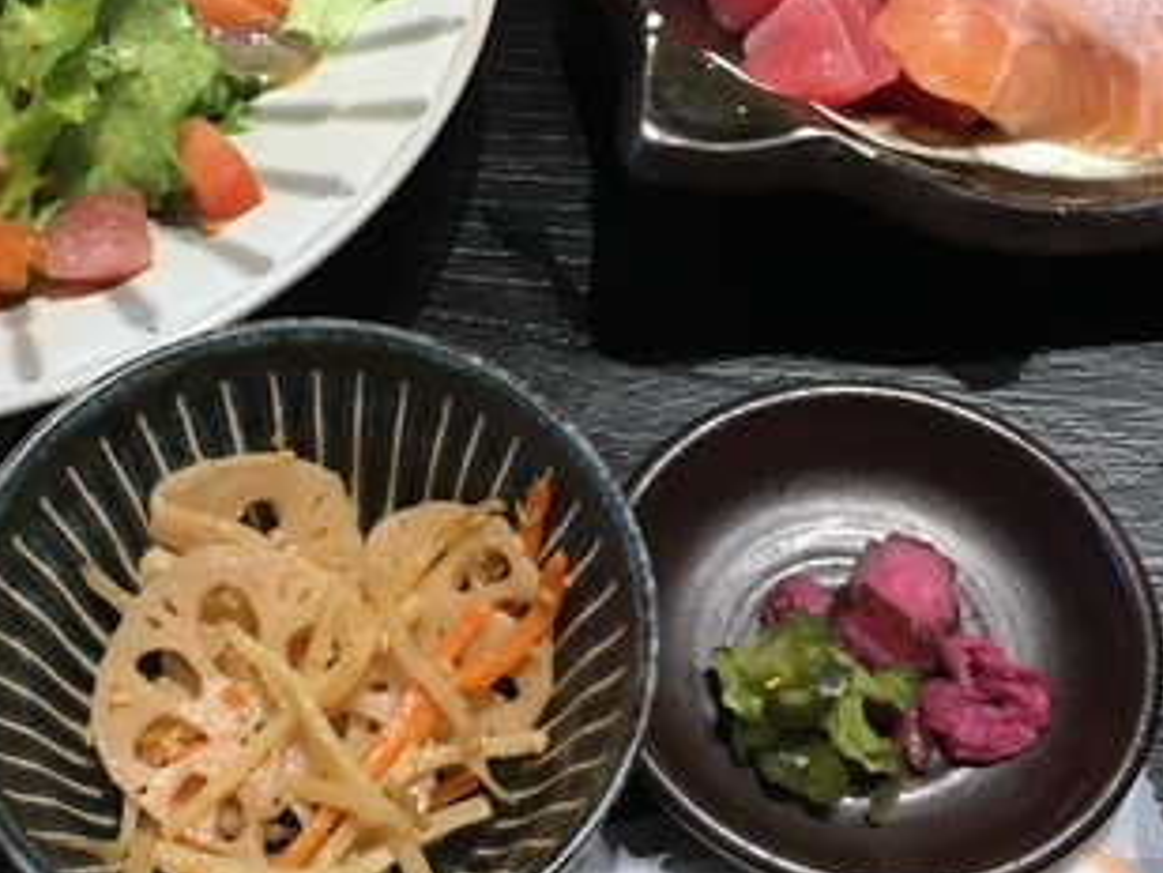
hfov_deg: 32.1
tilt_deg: -59.7
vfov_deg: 24.4
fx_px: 2017
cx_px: 508
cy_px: 436
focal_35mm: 60
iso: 32
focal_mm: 4.15
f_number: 2.2
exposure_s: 1/30
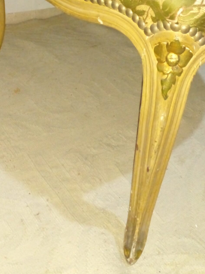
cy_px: 29
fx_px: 434
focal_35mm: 55
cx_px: 146
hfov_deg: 26.3
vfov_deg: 33.2
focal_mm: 3.6
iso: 320
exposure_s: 1/25
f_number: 1.9
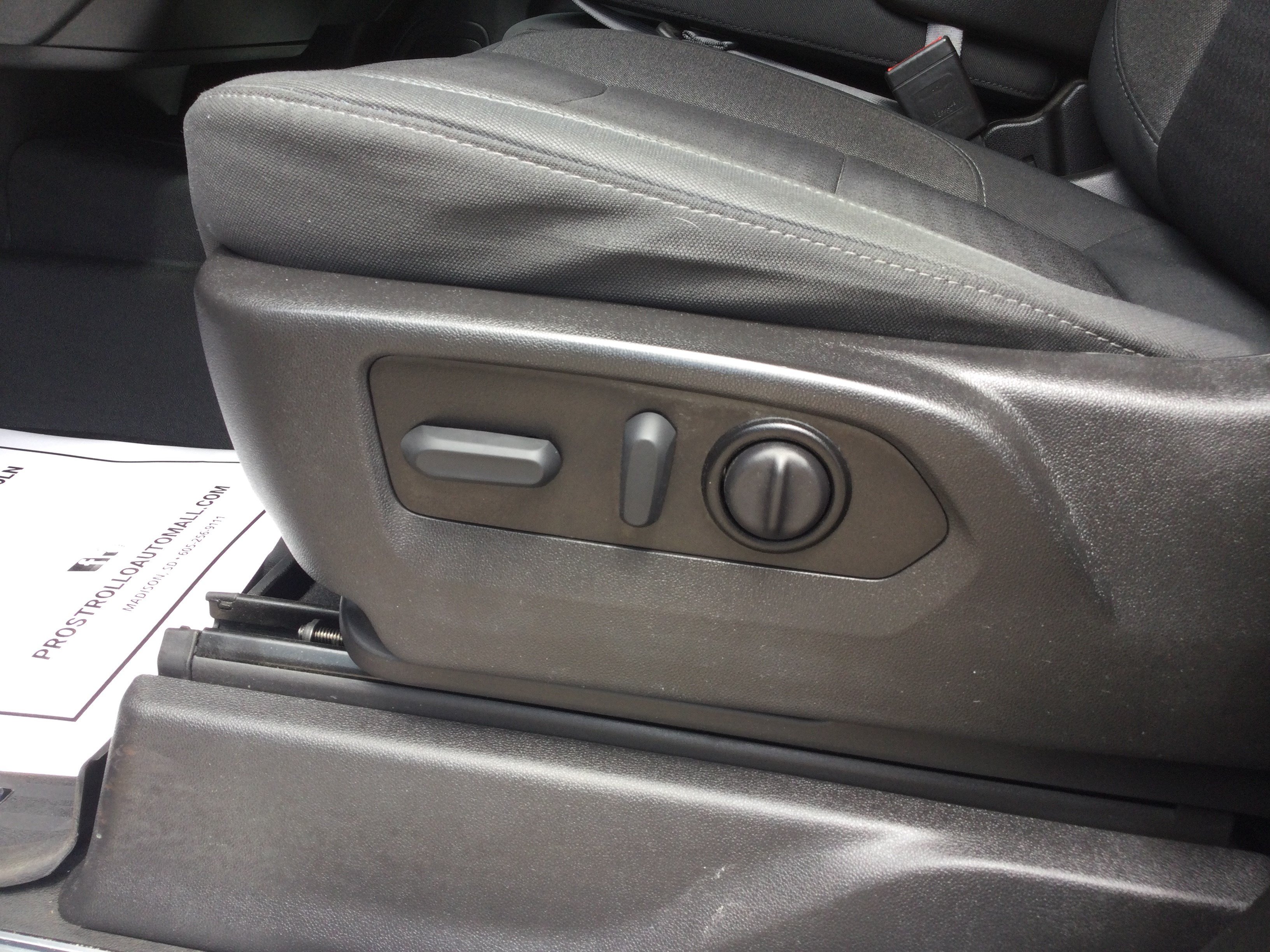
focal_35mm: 31
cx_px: 635
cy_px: 476
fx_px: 1137
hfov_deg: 58.4
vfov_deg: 45.4
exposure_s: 1/120
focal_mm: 3.3
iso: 25
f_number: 2.4
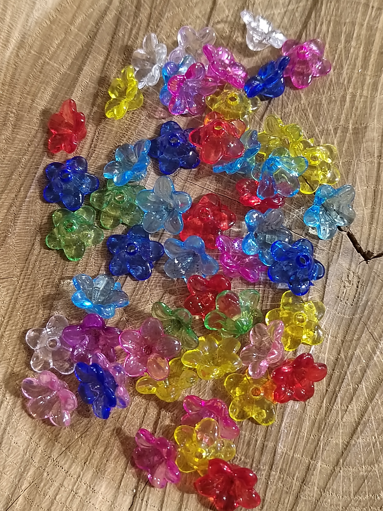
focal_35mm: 46
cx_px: 192
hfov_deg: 31.5
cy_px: 256
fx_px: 679
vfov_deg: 41.2
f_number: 1.9
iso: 3425
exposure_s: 1/33.3
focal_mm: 5.52
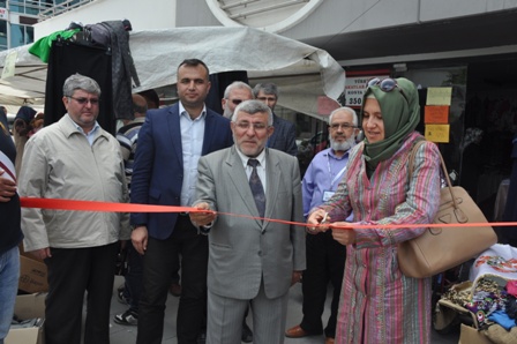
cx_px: 258
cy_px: 172
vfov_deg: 39.9
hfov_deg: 57.3
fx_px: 474
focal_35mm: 33
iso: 200
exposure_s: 1/200
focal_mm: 22
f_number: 7.1
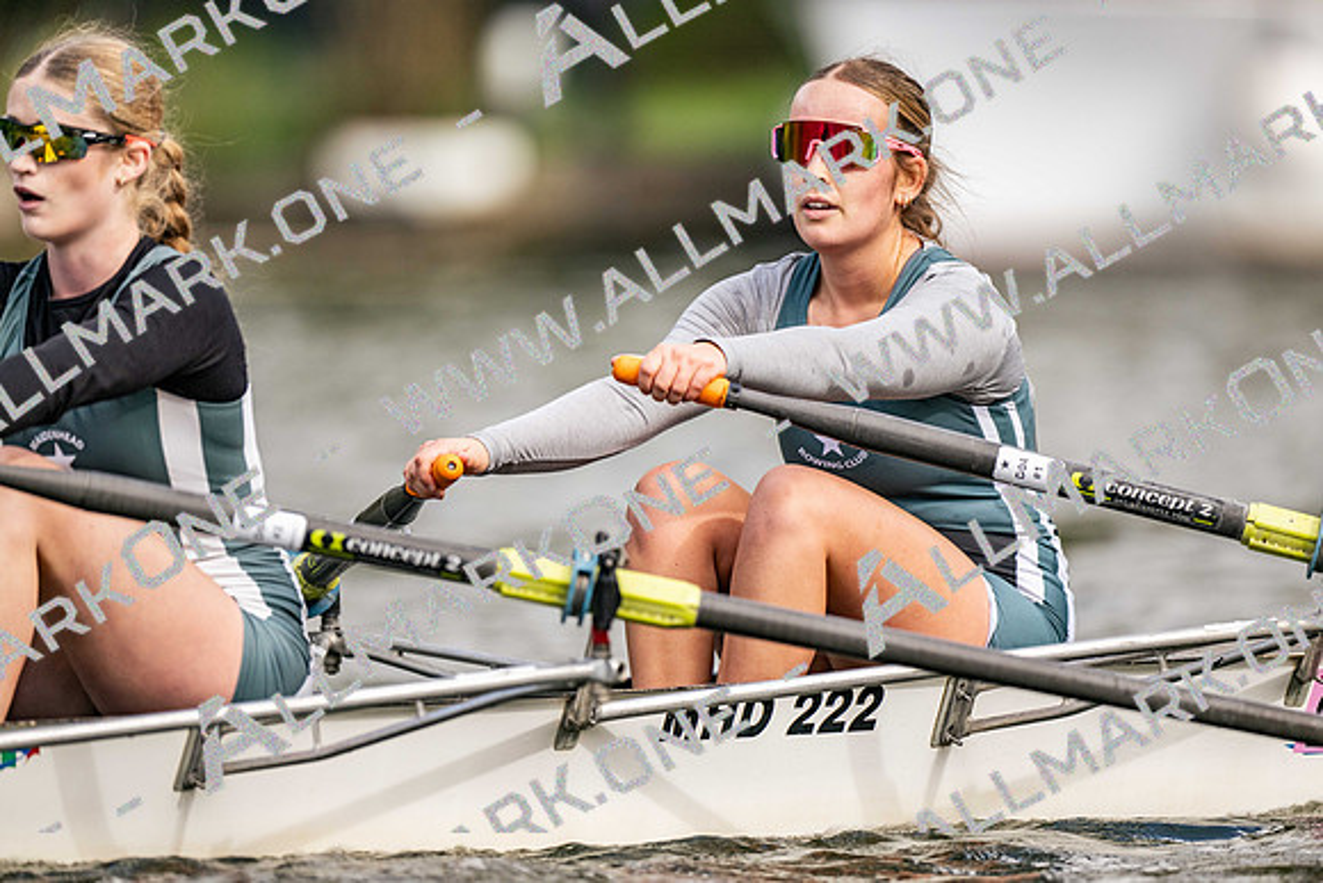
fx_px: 22065
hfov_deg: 3.4
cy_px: 442
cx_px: 662
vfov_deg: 2.3
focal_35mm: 600
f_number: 4
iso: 400
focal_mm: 600
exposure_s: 1/2500
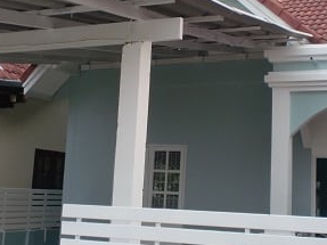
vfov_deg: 24.0
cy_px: 101
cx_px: 201
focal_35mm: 61
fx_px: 576
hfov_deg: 31.6
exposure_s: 1/60
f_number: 3.1
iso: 125
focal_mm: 6.3
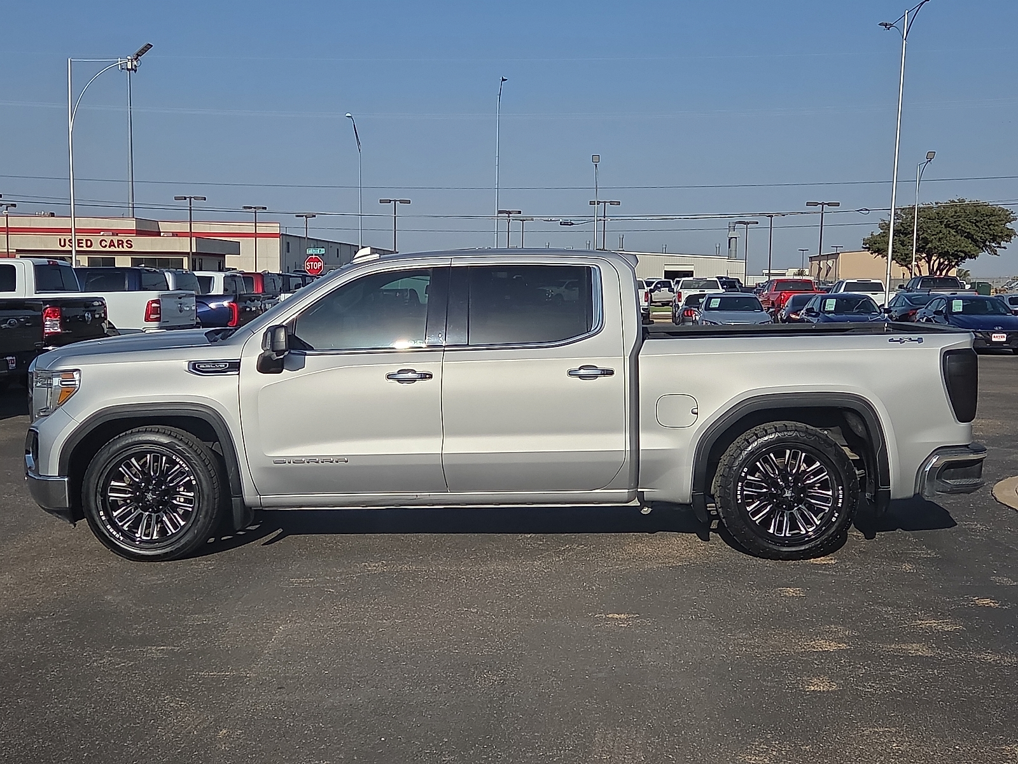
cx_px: 509
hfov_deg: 42.9
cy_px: 382
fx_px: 1294
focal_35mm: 44
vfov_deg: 32.9
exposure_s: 1/10000
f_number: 1.8
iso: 25
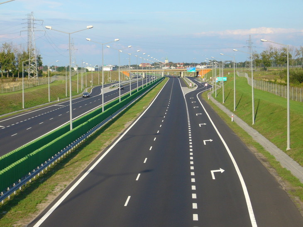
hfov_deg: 18.7
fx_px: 919
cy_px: 114
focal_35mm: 105
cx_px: 152
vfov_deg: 14.1
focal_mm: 17.4
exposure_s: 1/200
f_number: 5
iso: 64
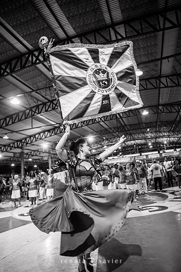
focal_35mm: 24
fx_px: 181
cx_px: 90
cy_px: 136
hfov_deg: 53.1
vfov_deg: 73.7
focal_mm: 24
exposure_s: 1/320
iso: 1600
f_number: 1.8
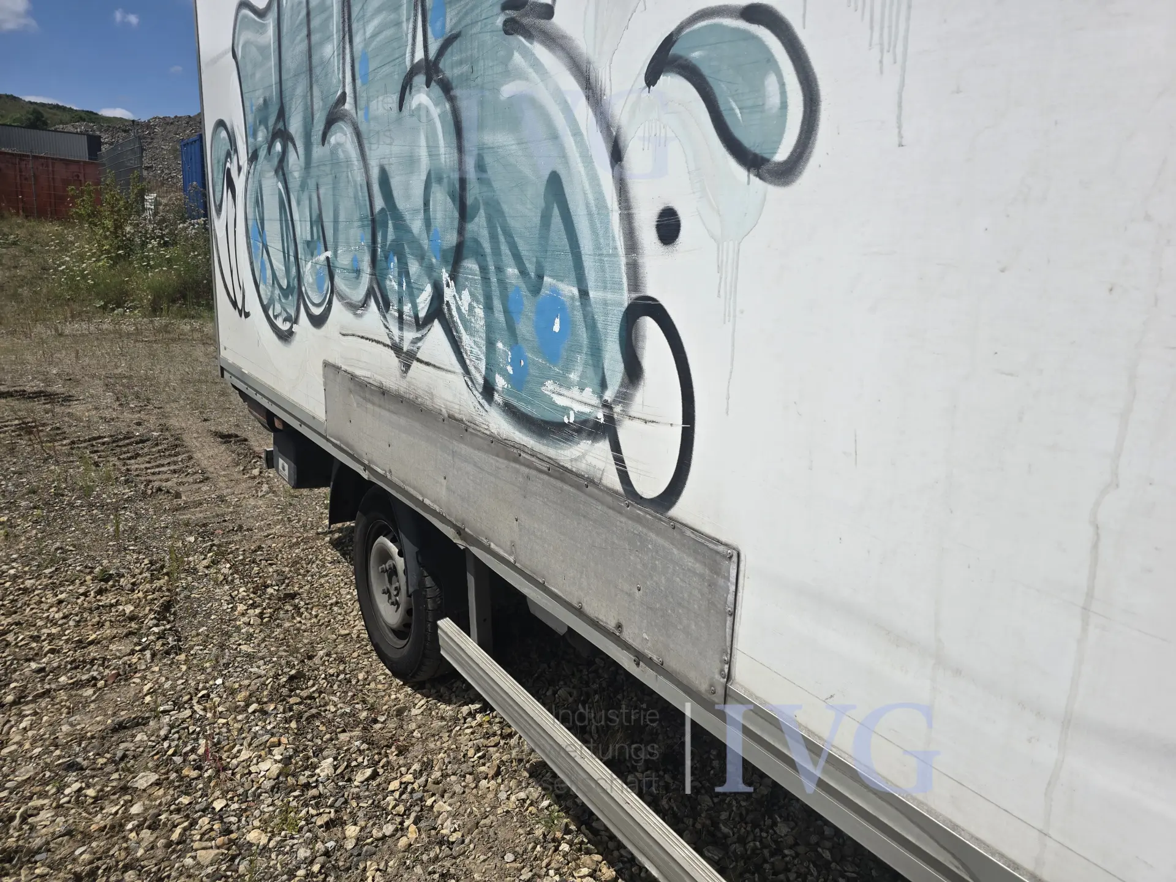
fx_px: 781
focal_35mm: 23
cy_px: 441
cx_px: 588
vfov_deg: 58.9
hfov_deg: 73.9
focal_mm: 6.3
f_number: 1.7
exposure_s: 1/2163
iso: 12
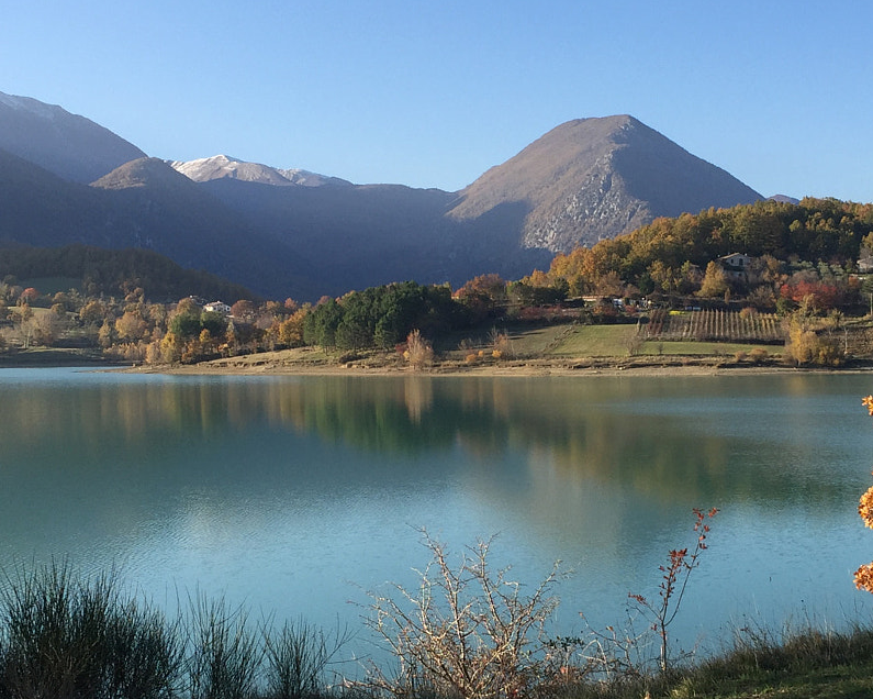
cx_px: 501
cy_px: 348
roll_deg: -0.1
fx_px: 1473
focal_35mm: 57
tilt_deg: +0.7
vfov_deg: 26.7
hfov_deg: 33.0
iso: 32
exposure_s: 1/860
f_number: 2.2
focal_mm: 4.15
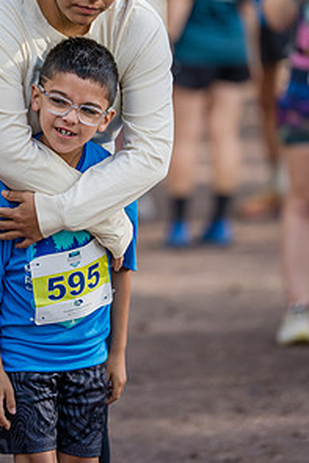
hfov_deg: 4.5
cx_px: 100
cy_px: 141
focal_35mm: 305
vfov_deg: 6.7
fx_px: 3922
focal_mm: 200
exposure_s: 1/800
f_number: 2.8
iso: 500
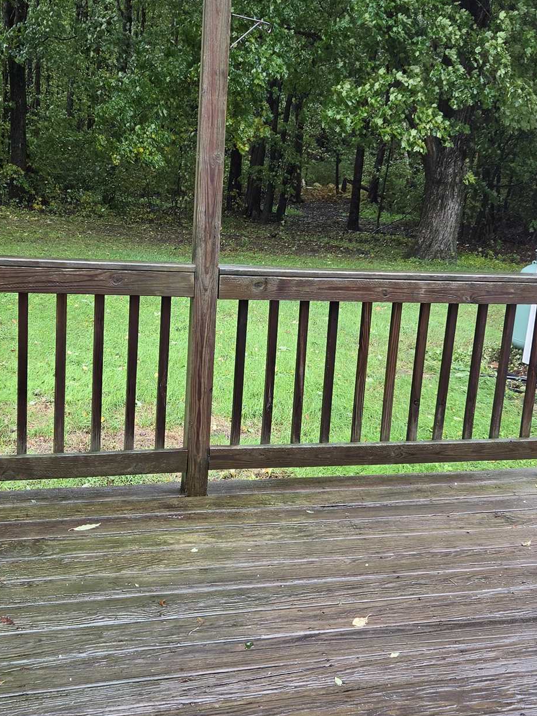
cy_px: 361
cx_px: 281
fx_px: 889
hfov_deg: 33.6
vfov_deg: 43.9
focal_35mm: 43
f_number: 1.8
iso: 80
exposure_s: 1/180
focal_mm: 5.4
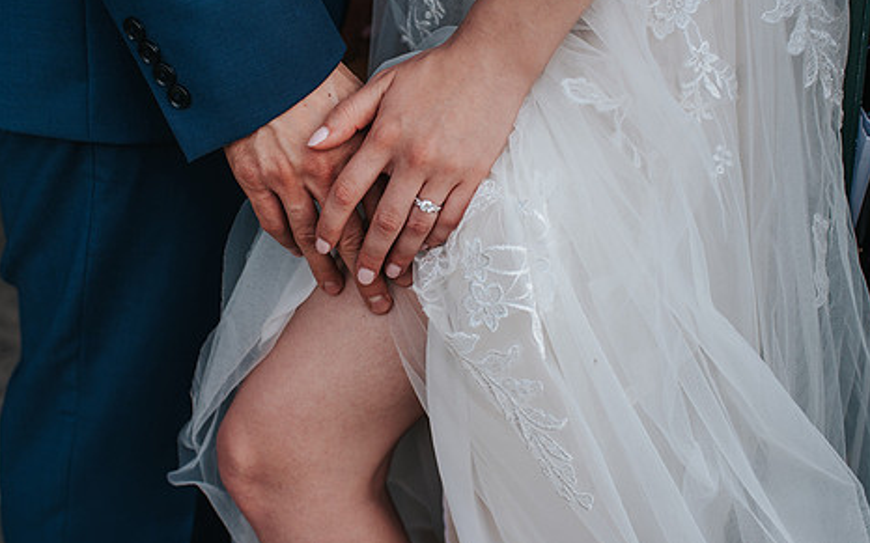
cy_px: 186
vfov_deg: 26.7
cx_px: 417
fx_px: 1138
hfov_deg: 41.8
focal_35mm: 48
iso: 125
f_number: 3.2
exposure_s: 1/800
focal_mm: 35
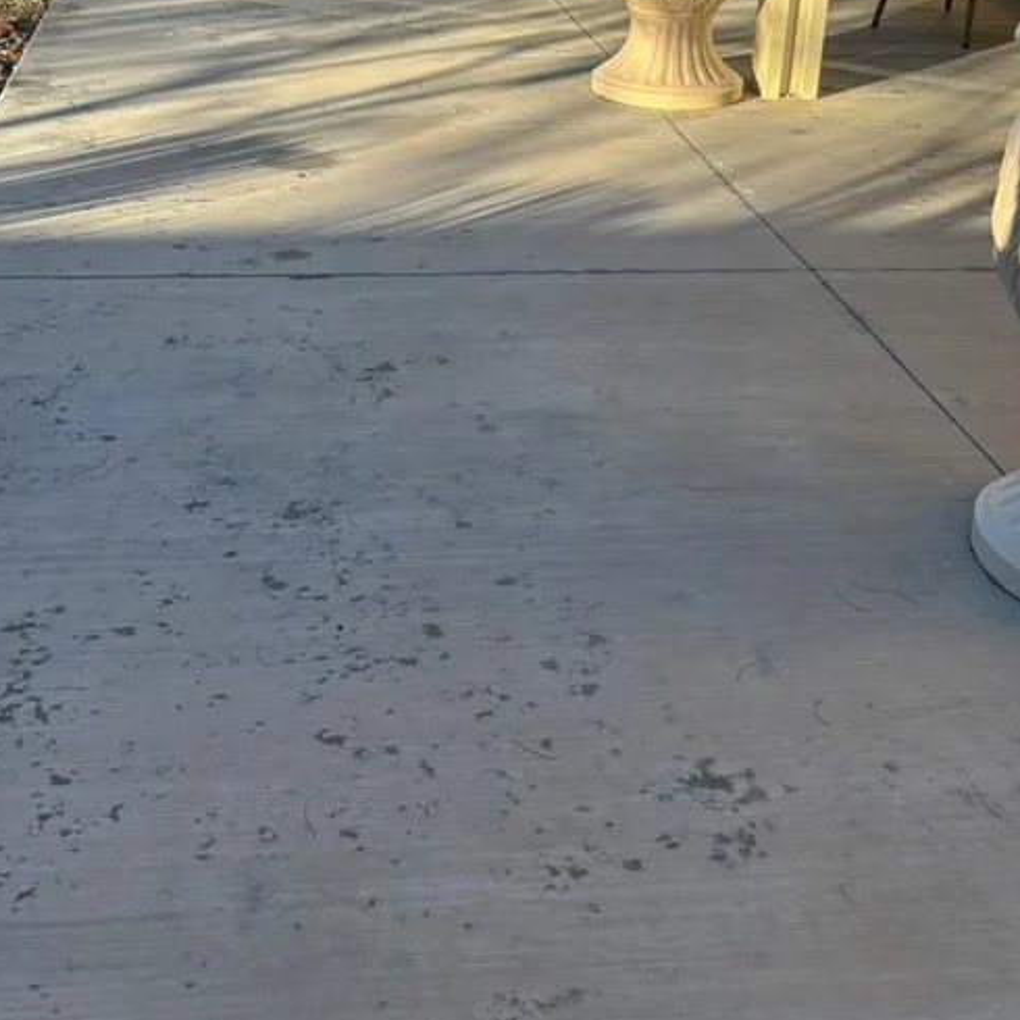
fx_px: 1600
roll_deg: -3.4
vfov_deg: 34.3
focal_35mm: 48
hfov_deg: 35.4
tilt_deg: -18.5
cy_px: 202
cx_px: 489
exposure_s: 1/1328
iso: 50
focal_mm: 5.96
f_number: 1.6
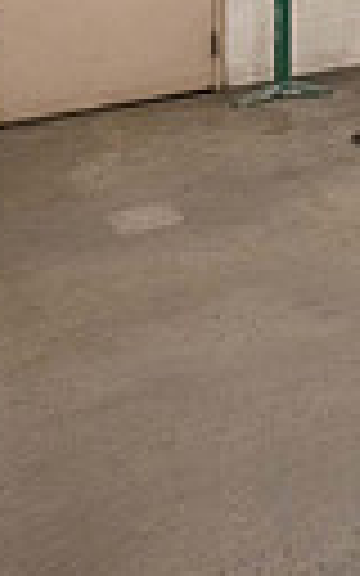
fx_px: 1052
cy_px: -191
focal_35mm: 67
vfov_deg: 25.8
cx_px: 878
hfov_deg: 13.6
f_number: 9
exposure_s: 1/100
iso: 2000
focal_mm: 14.5
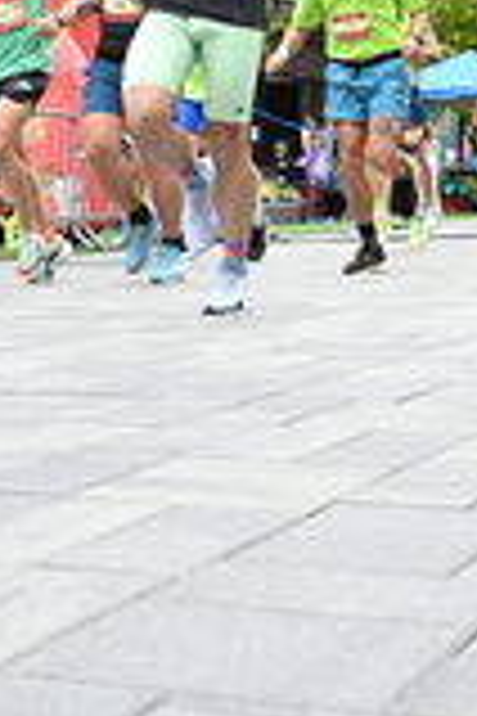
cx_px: 371
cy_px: 18
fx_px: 1649
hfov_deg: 16.4
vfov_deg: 23.5
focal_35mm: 83
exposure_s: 1/640
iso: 2000
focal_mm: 24
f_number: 4
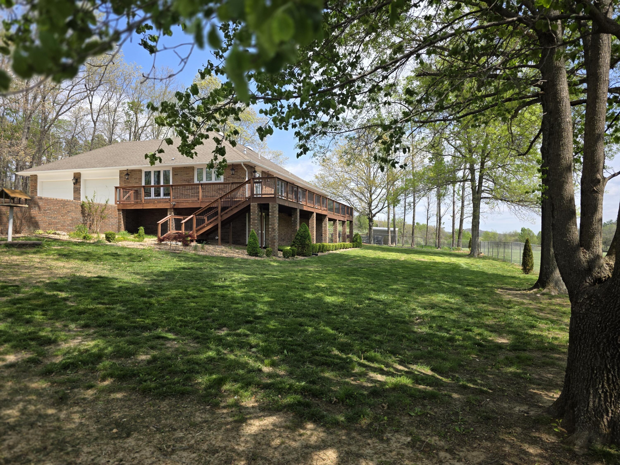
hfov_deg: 73.9
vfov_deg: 58.9
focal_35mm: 23
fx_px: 412
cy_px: 232
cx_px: 310
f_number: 1.7
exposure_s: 1/2775
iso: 80
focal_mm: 6.3
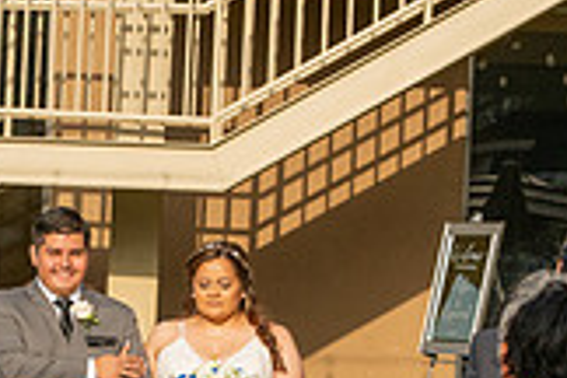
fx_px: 5370
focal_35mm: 341
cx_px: -46
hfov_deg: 6.0
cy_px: 544
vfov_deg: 4.0
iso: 400
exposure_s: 1/1250
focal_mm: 95
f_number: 6.3
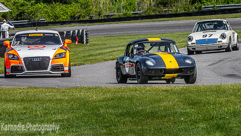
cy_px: 67
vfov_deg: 1.9
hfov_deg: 3.3
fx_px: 4183
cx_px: 120
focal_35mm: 655
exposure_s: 1/640
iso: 400
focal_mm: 300
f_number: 13
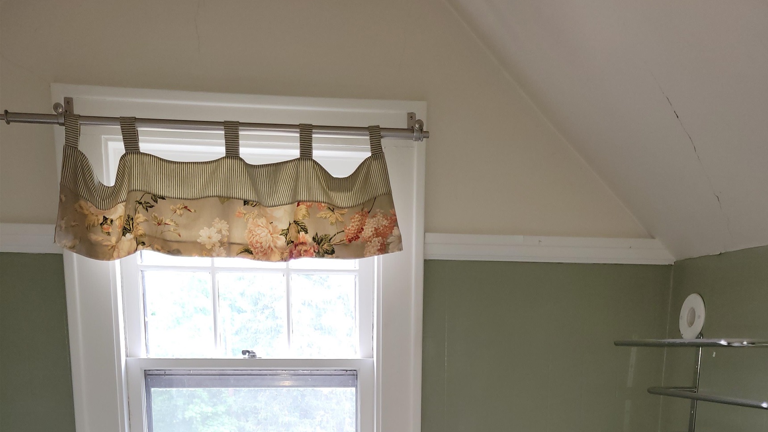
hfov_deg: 52.8
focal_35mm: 38
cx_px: 386
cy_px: 491
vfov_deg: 28.0
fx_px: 774
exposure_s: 1/60
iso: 80
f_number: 1.8
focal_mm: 5.4
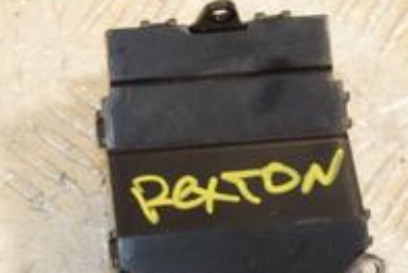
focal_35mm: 193
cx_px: 227
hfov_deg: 10.6
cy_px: 321
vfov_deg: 7.1
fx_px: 2189
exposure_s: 1/200
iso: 800
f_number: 9
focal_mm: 42
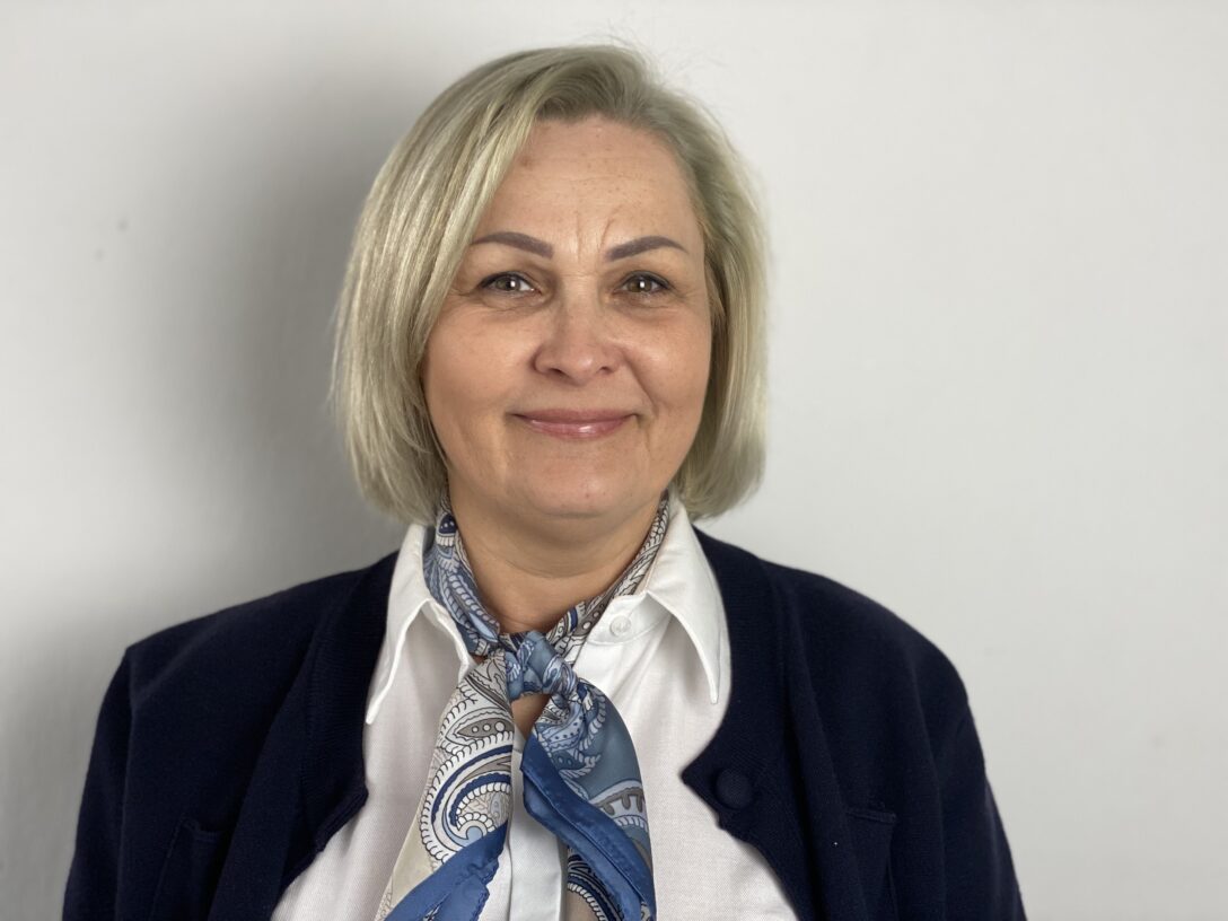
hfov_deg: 36.8
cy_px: 460
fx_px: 1845
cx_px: 614
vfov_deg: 28.0
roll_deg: -2.2
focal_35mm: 52
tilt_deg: -2.8
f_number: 2
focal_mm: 6
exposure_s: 1/100
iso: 100
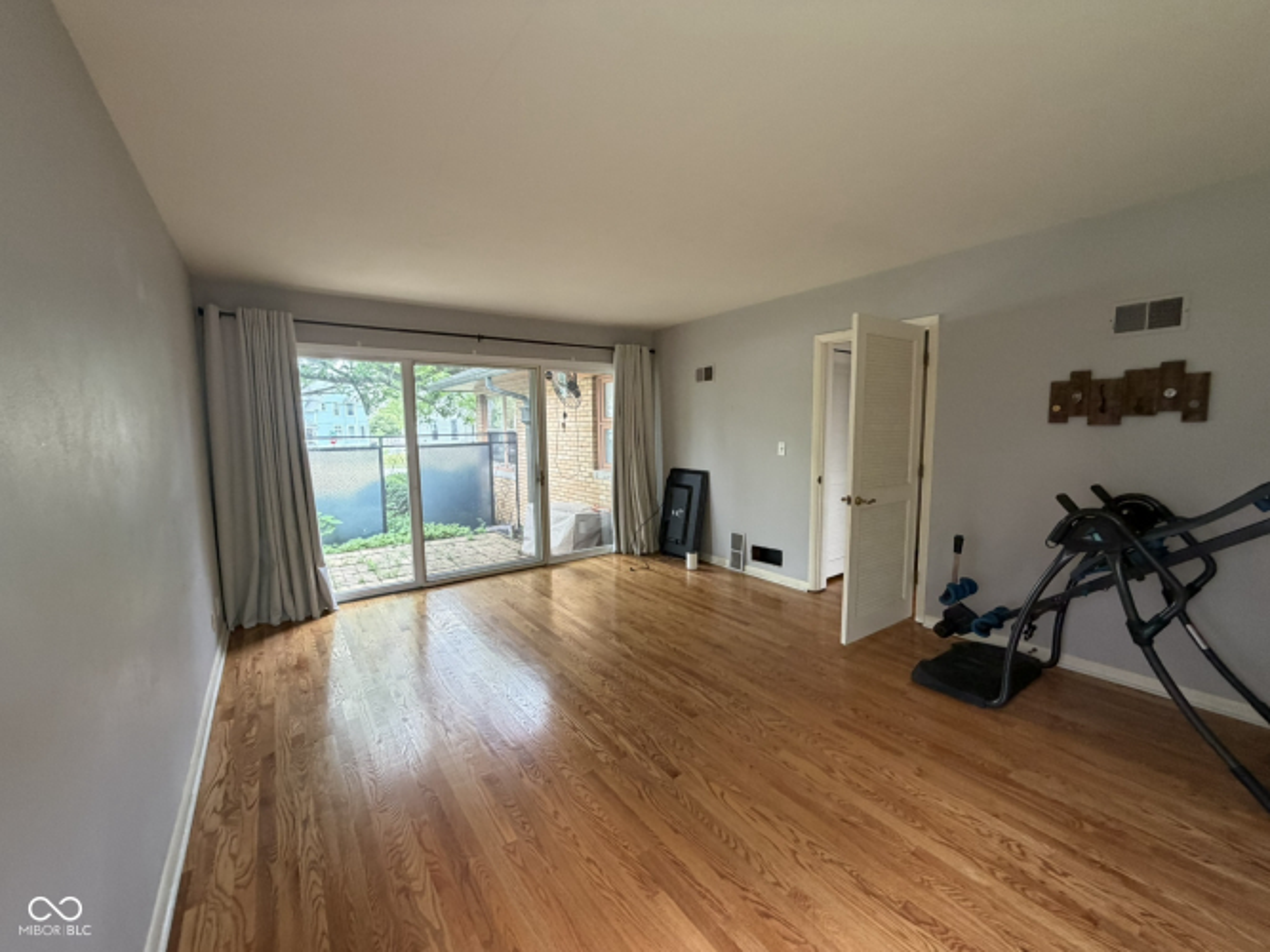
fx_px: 514
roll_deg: +1.4
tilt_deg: -5.3
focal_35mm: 14
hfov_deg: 102.1
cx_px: 635
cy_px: 476
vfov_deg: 85.7
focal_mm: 2.22
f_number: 2.2
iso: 320
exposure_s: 1/99
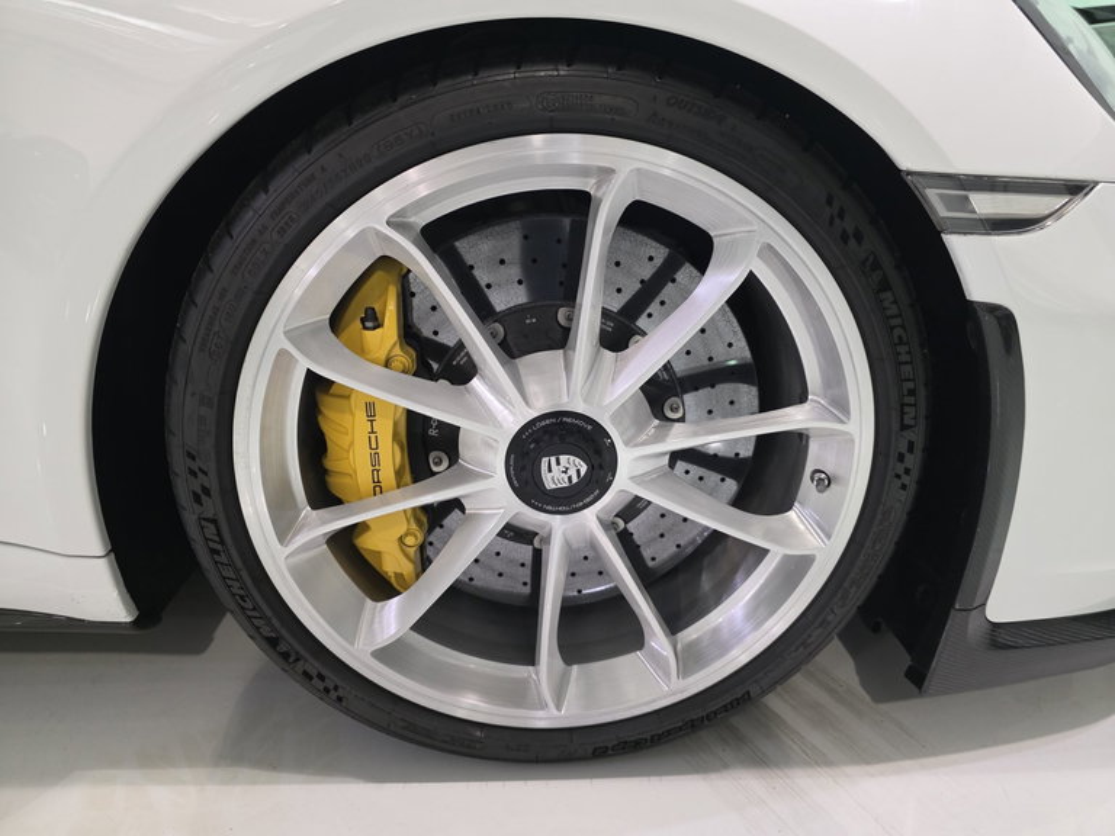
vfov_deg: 58.9
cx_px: 558
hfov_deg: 73.9
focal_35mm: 23
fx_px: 741
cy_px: 418
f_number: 1.7
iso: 1250
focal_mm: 6.3
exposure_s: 1/120
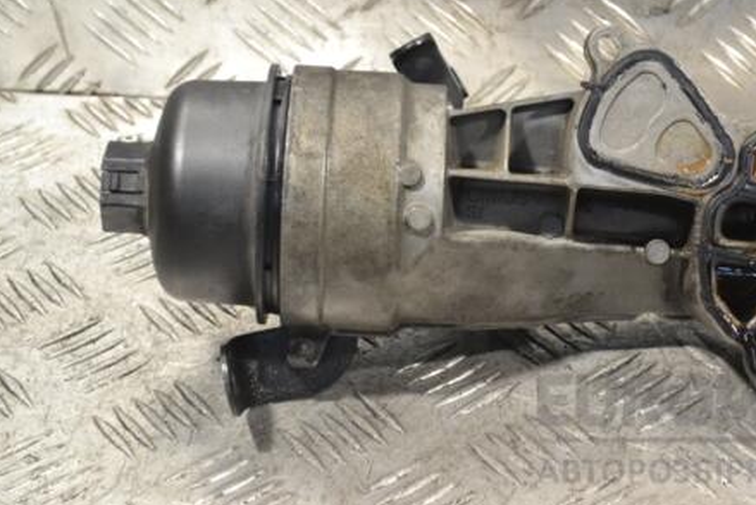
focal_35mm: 113
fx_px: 2367
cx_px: 505
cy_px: 171
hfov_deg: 18.1
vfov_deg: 12.2
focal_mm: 55
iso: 3200
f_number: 7.1
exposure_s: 1/200
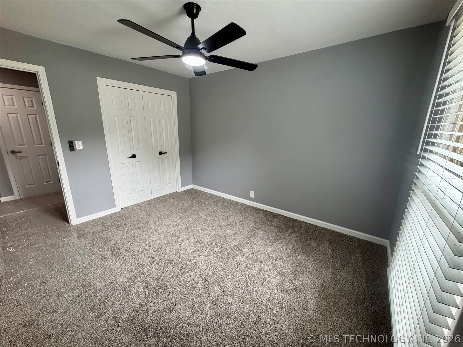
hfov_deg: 102.1
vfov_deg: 85.7
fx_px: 187
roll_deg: -0.4
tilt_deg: -14.0
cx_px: 232
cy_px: 174
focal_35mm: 14
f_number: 2.2
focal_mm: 2.22
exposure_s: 1/121
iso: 250
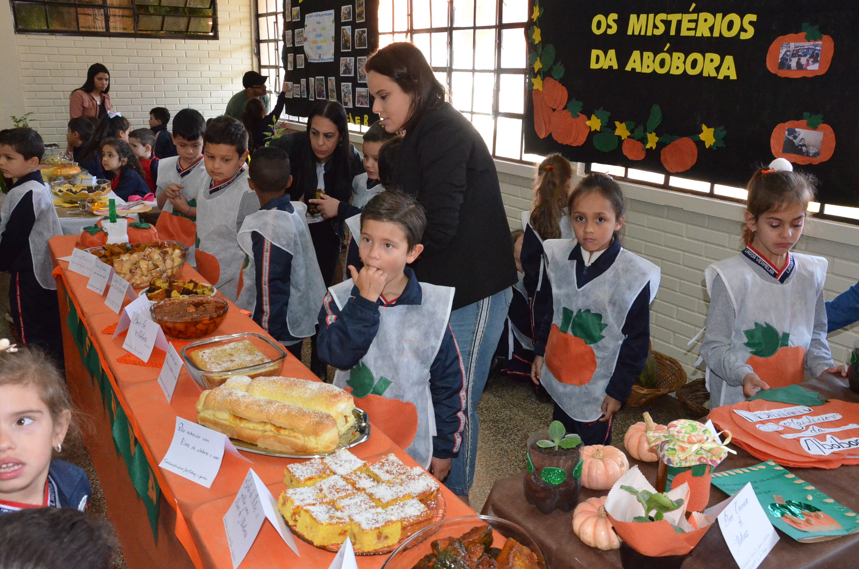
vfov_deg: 41.5
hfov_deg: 59.6
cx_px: 430
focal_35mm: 32
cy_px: 284
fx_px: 750
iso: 5000
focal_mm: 21
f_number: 8
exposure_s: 1/250
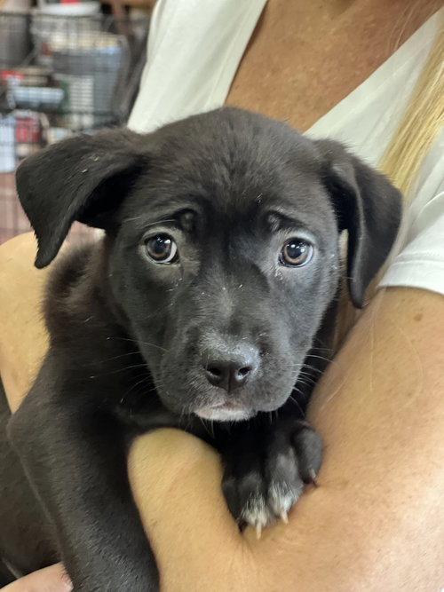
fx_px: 1317
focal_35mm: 77
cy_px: 296
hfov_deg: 19.1
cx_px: 222
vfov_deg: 25.3
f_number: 2.8
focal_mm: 9
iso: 400
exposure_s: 1/17
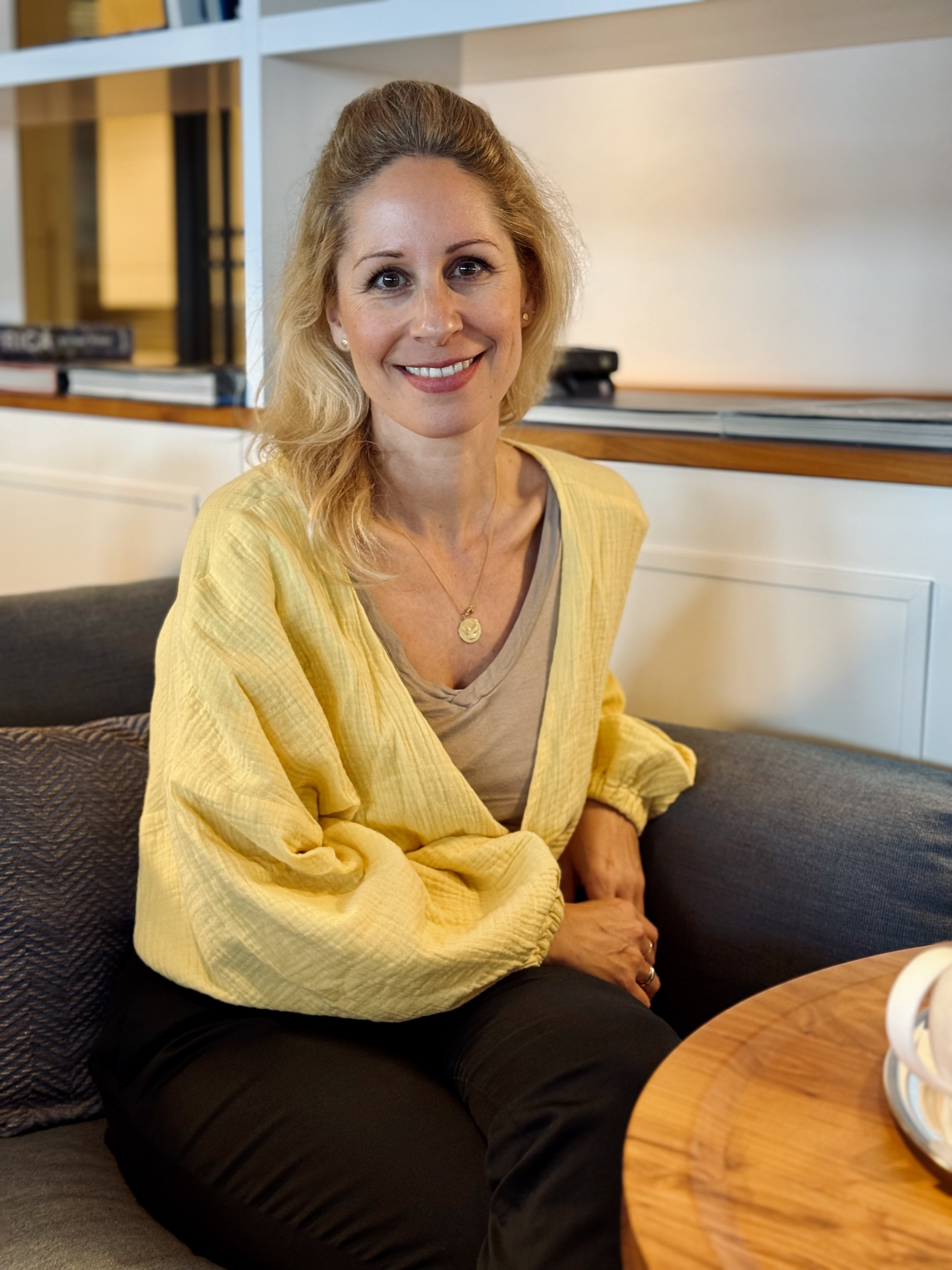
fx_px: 1760
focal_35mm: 48
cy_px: 635
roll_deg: -1.9
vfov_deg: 39.7
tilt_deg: -9.5
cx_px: 476
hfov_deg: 30.3
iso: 125
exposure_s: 1/60
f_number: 1.78
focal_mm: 6.76
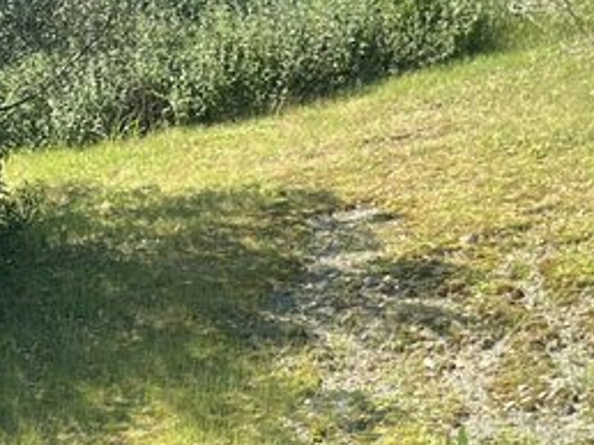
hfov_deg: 15.7
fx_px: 2074
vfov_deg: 10.7
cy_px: 1010
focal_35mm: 121
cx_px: -131
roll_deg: +0.6
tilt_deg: -8.2
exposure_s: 1/951
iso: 50
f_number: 1.6
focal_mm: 5.1
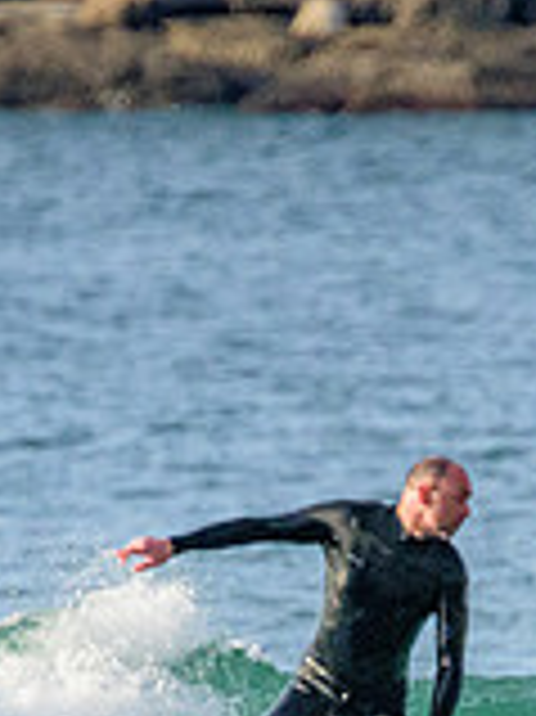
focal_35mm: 2813
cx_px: 577
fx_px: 58154
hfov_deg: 0.5
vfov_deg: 0.7
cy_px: 867
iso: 4500
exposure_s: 1/1250
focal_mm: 800
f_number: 11
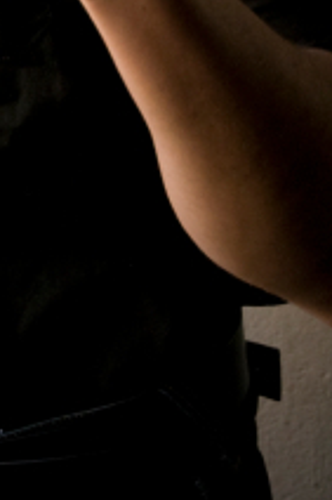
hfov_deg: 7.2
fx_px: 2577
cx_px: -199
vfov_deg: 10.8
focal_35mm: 186
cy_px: -165
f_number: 4.5
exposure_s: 1/50
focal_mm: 31
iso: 400
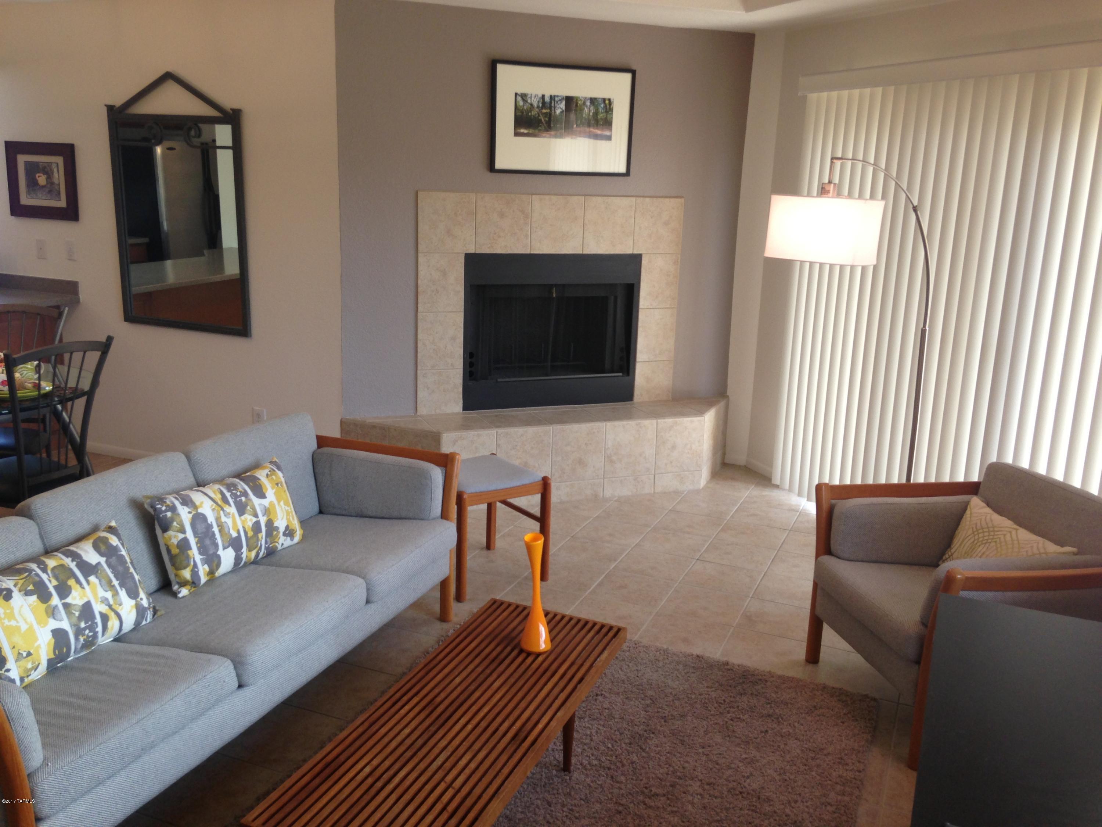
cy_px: 414
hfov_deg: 55.4
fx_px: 1051
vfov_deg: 42.9
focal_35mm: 33
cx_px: 551
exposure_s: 1/30
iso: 50
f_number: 2.4
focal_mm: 4.13
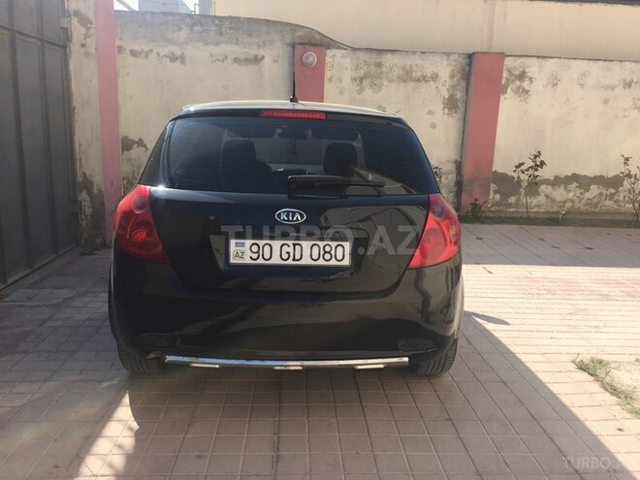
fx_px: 536
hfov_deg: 61.7
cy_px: 240
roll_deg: -3.4
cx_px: 320
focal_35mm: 29
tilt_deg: -10.1
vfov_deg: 48.2
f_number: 2.2
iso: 32
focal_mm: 4.15
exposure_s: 1/1130
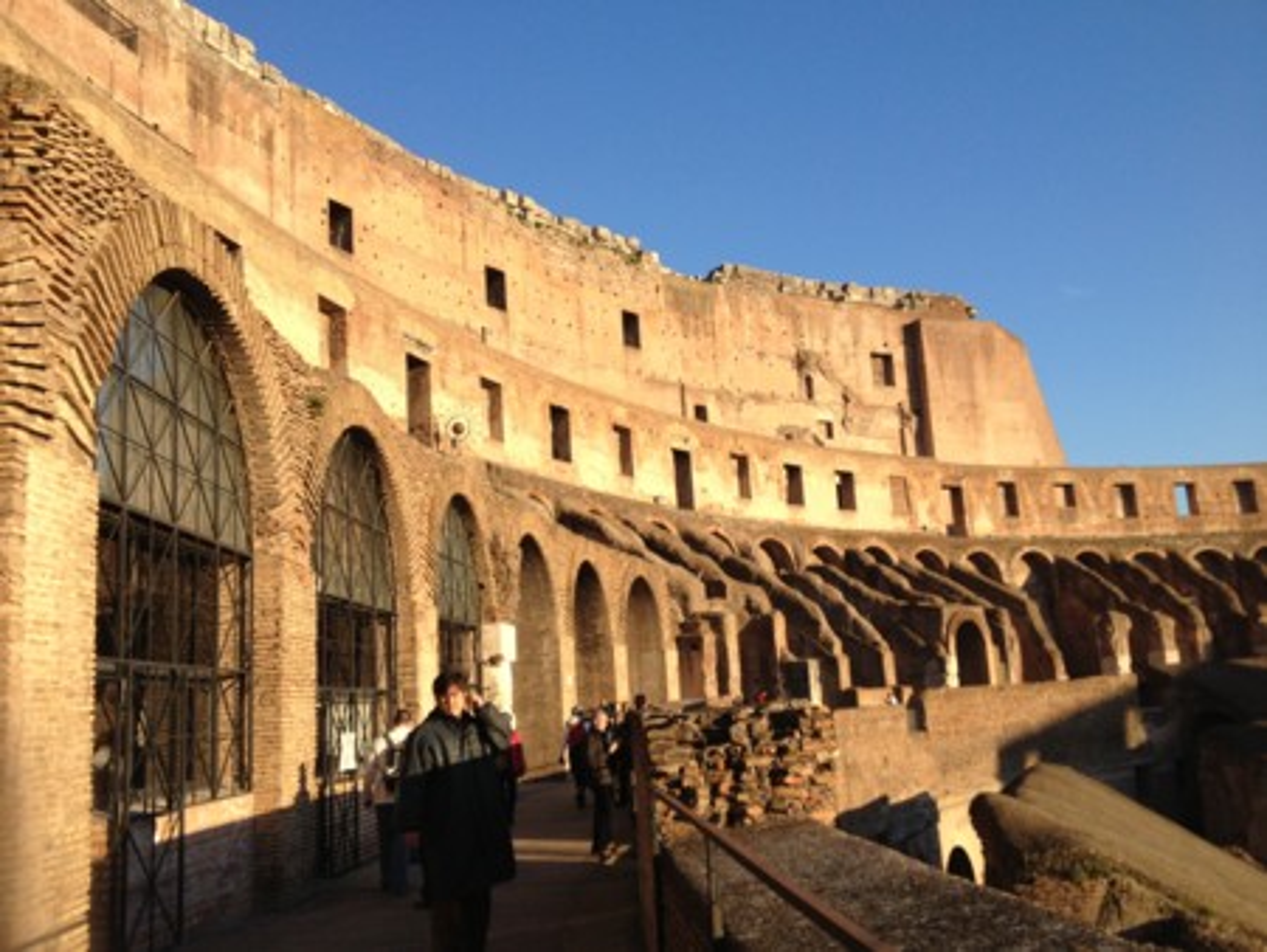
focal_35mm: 35
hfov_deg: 52.6
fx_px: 1282
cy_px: 476
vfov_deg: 40.7
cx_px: 634
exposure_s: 1/849
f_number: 2.4
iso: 50
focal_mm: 4.28
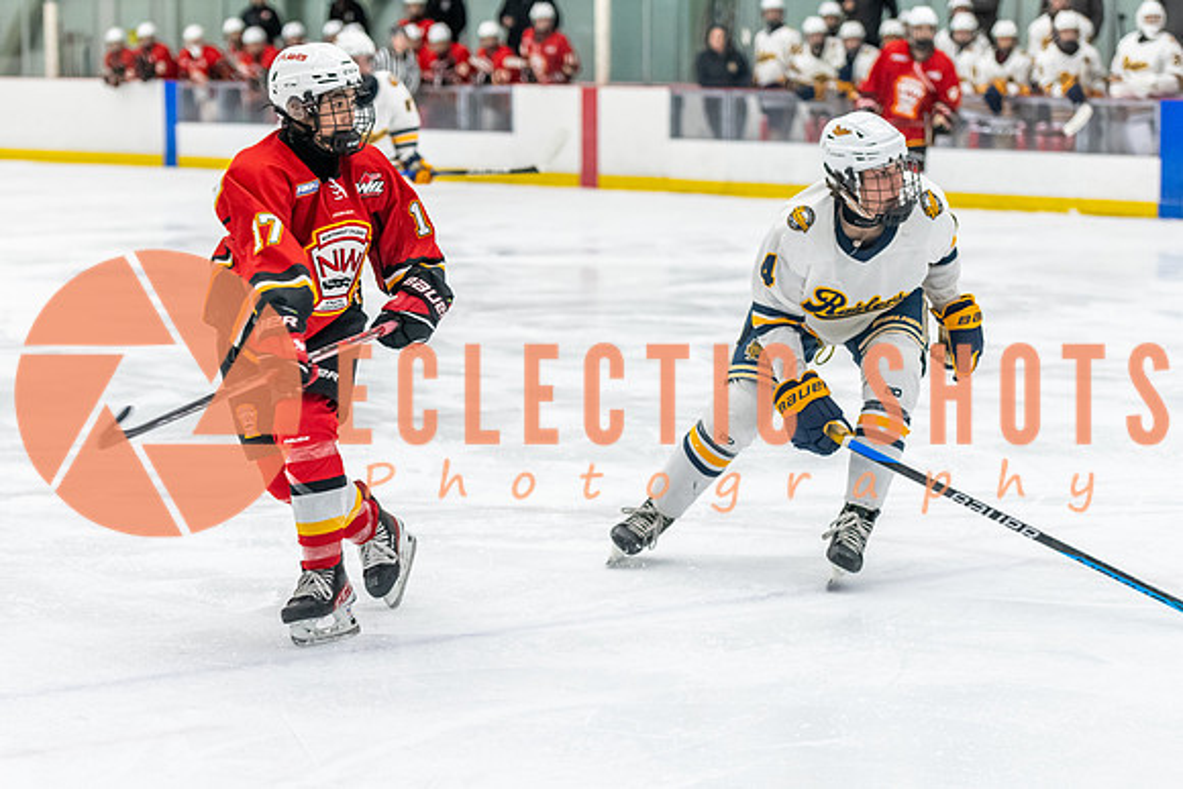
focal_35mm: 113
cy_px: 506
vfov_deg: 12.1
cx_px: 533
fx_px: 3706
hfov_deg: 18.1
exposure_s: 1/800
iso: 3200
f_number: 2.8
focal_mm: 86
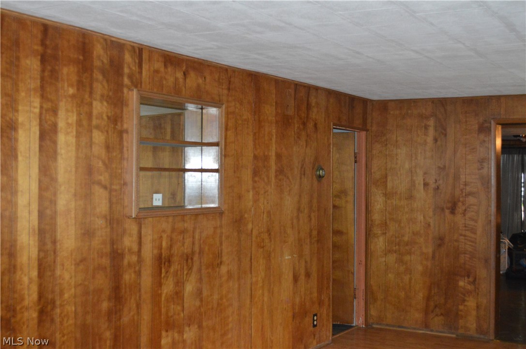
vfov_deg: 28.0
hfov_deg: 41.2
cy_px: 174
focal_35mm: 48
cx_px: 263
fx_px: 700
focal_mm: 32
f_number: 4.8
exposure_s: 1/60
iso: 3200
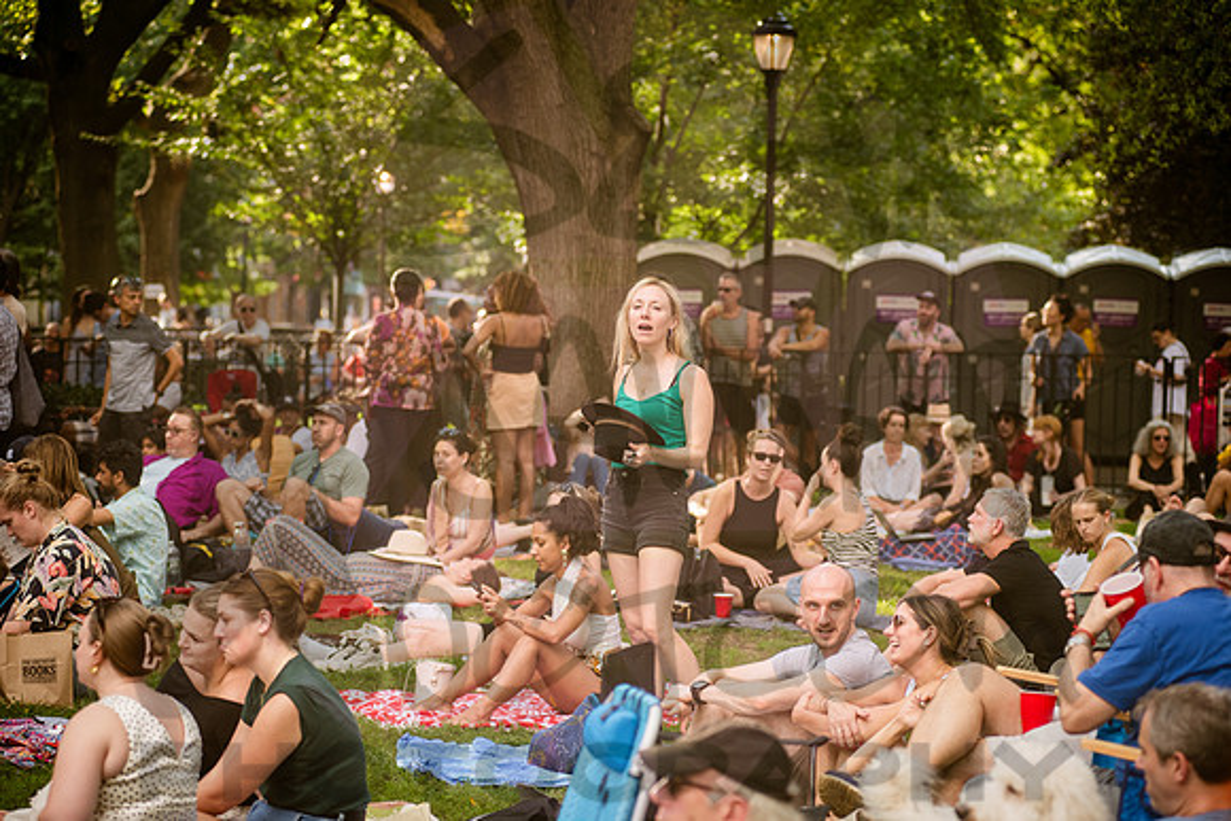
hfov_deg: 20.4
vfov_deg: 13.7
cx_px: 616
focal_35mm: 100
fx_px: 3420
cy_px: 410
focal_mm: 100
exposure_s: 1/500
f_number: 4
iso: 1000
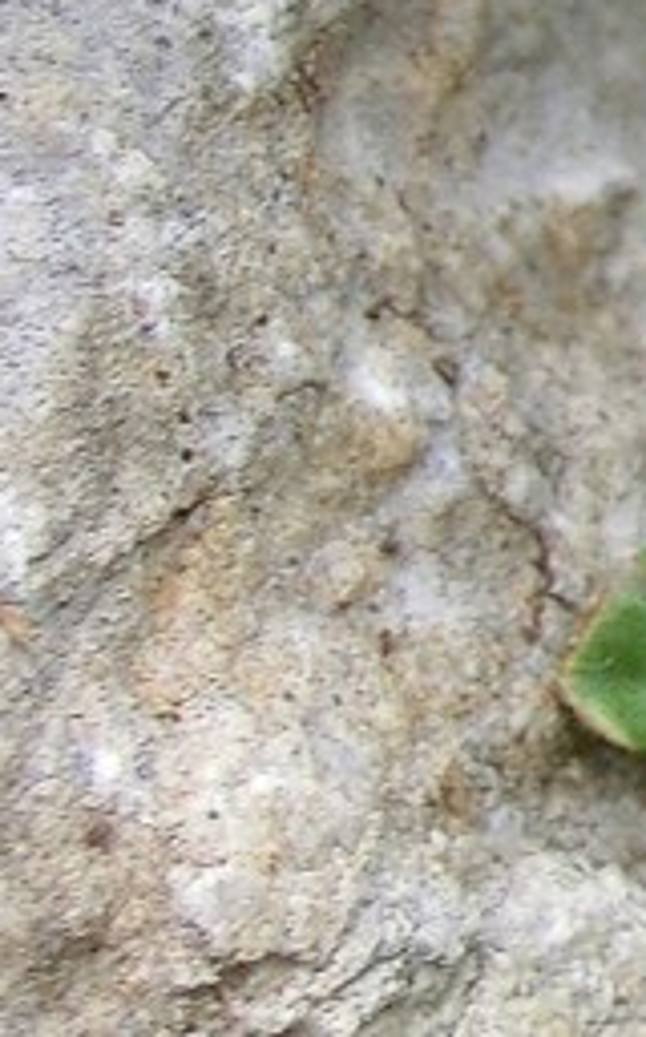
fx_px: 5876
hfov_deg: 5.8
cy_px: 533
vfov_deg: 10.1
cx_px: 1962
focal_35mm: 208
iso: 100
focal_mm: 7.38
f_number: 4
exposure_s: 1/100
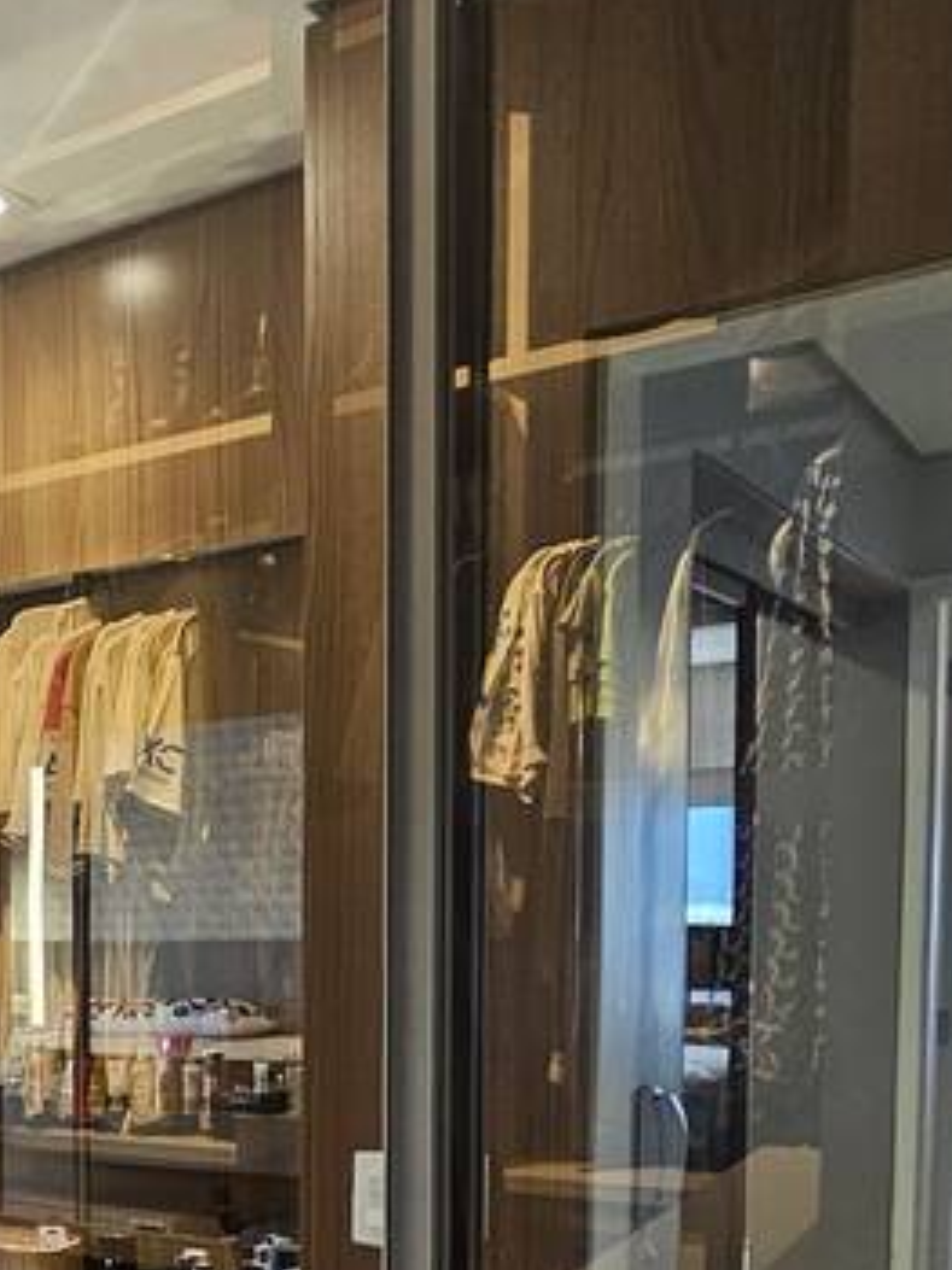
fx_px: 1468
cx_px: -308
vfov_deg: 44.2
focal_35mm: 40
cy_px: 1042
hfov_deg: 28.8
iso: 250
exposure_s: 1/60
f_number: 2.2
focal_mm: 2.2
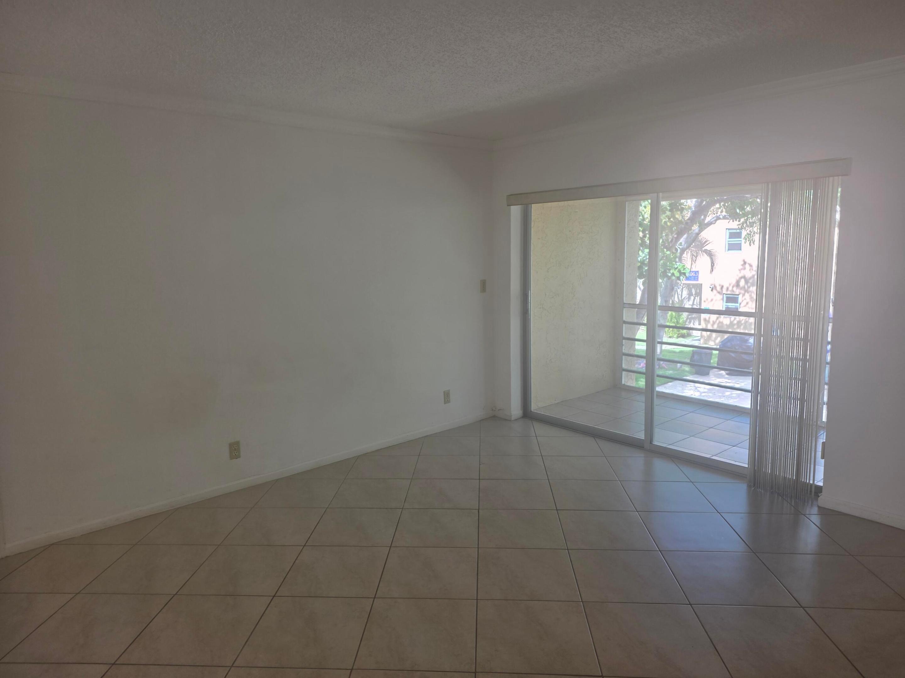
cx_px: 452
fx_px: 601
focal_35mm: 23
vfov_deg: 58.9
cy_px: 339
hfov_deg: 73.9
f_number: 1.7
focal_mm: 6.25
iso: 64
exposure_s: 1/120
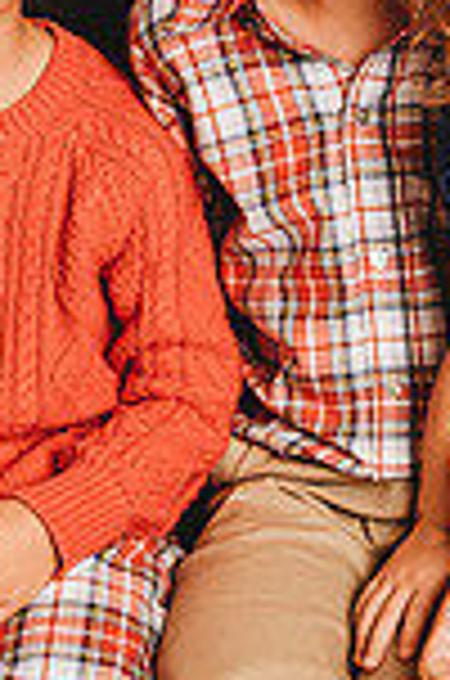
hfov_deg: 7.3
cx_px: 594
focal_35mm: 185
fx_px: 3485
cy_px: 196
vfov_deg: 11.1
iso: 100
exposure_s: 1/160
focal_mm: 48
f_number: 4
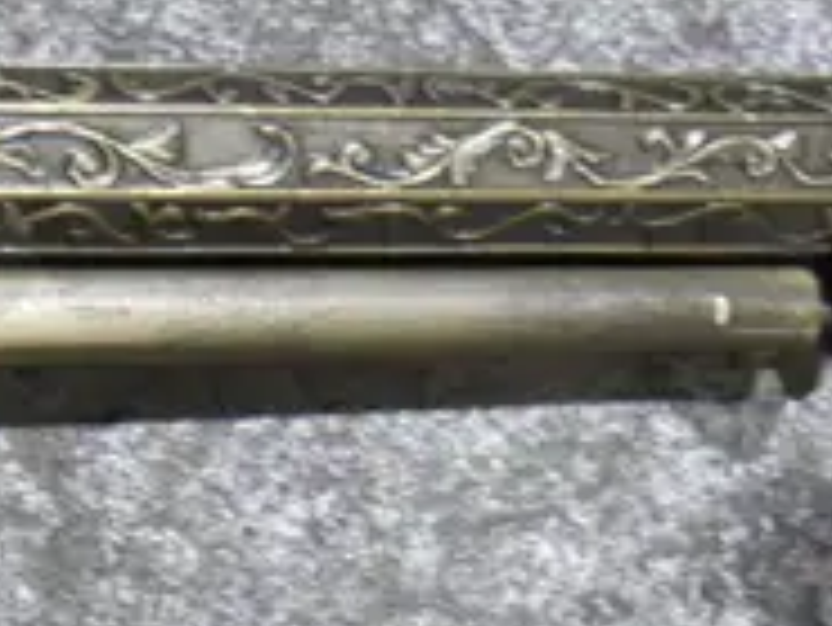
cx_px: -967
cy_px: 912
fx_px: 6397
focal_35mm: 266
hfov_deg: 7.1
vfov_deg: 5.5
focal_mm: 24
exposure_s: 1/60
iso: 400
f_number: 5.6
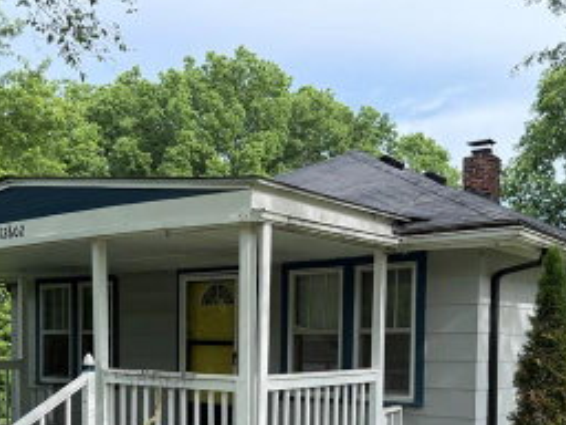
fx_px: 785
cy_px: 381
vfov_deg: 29.1
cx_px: 274
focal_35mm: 48
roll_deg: -0.6
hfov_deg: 39.7
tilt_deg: -1.9
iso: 100
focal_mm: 6.76
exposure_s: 1/1250
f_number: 1.78
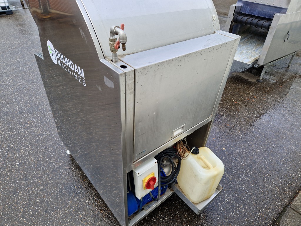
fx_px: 200
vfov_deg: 58.9
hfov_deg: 73.9
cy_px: 113
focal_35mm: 23
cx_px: 150
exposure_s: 1/315
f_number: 1.8
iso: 50
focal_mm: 5.4
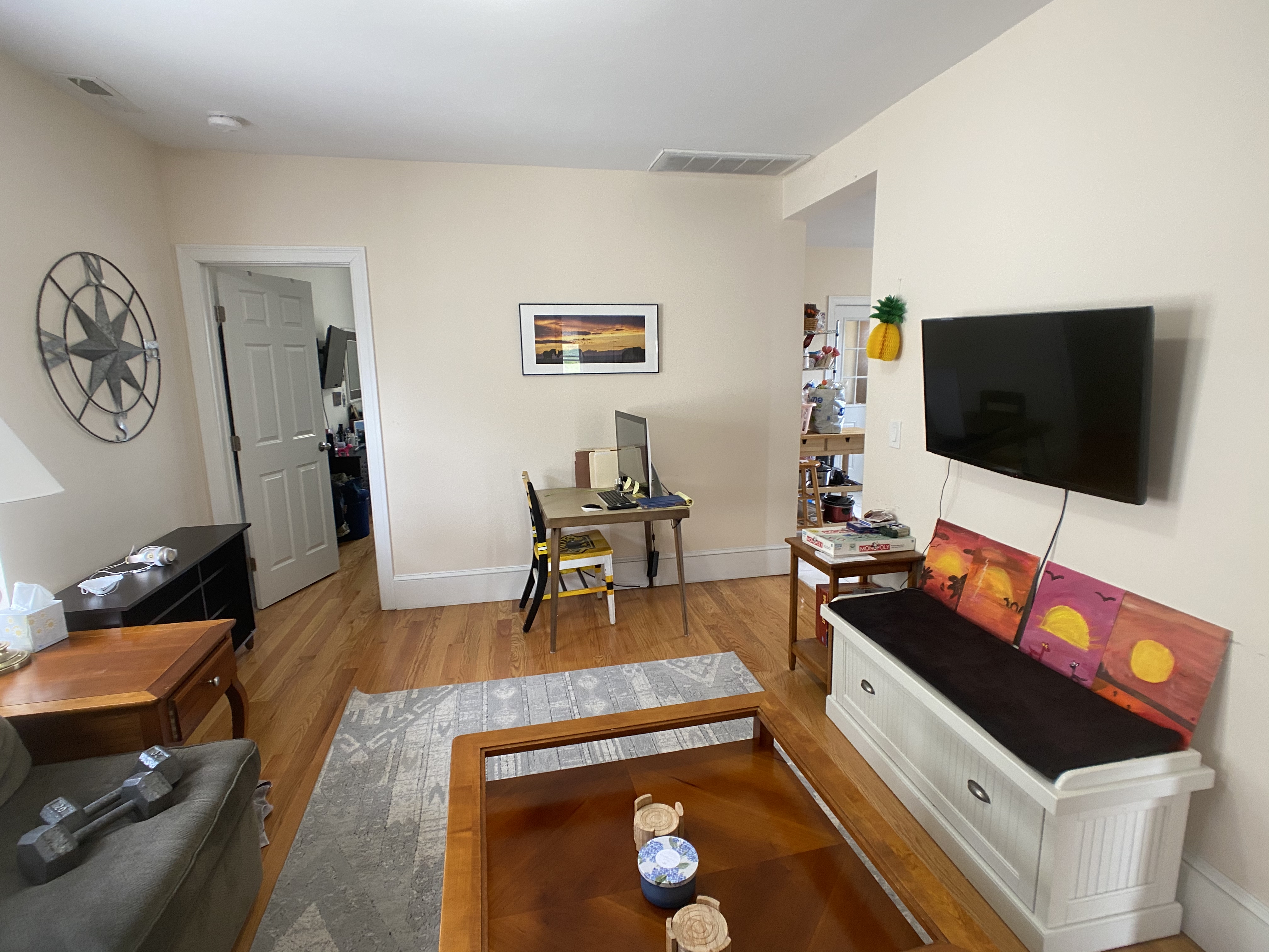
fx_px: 953
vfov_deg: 53.1
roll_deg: +0.9
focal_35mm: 26
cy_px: 476
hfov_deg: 67.3
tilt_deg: -10.8
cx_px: 634
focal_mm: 4.25
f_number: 1.8
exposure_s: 1/60
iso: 100
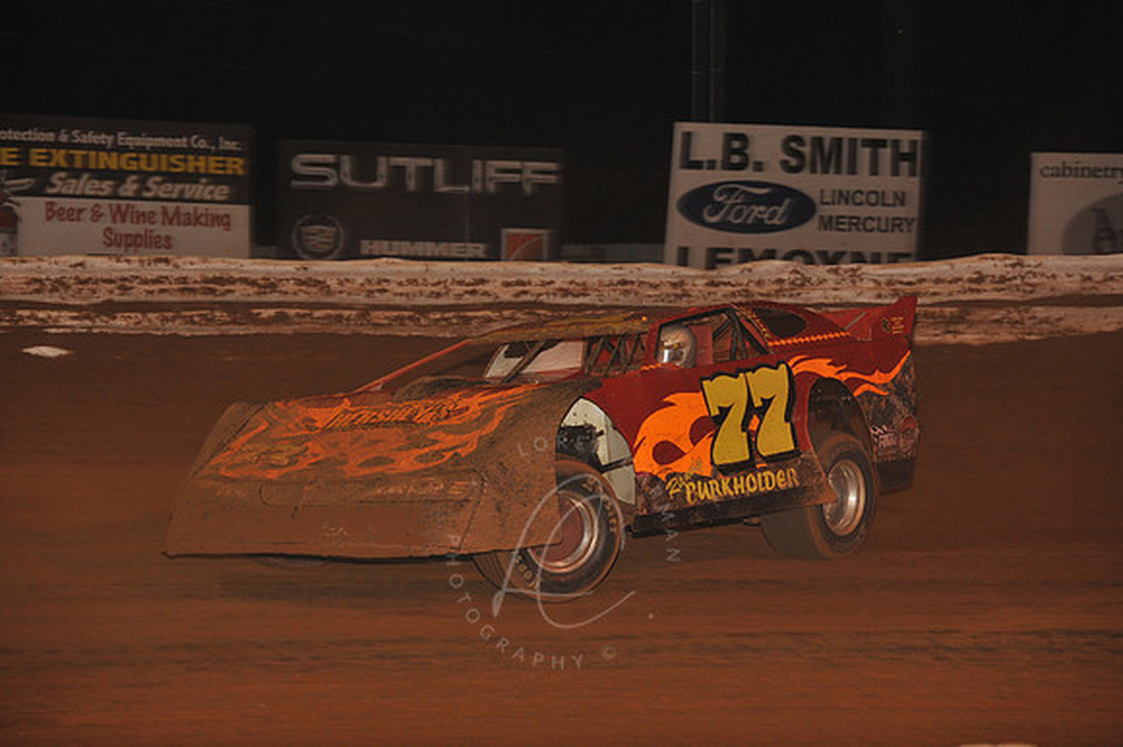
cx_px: 562
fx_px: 4520
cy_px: 374
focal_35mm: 145
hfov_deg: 14.2
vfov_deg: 9.5
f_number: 6.3
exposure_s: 1/320
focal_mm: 145
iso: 1250
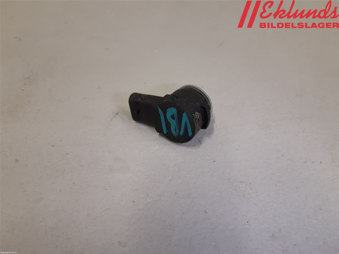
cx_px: 170
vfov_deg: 53.1
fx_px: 255
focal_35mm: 26
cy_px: 127
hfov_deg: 67.3
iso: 100
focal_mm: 3.93
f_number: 1.7
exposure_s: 1/50
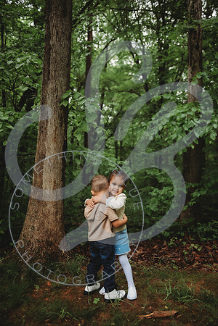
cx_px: 109
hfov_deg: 38.9
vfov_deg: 55.8
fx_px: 309
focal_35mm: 34
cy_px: 163
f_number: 2.8
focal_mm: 34
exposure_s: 1/200
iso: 100
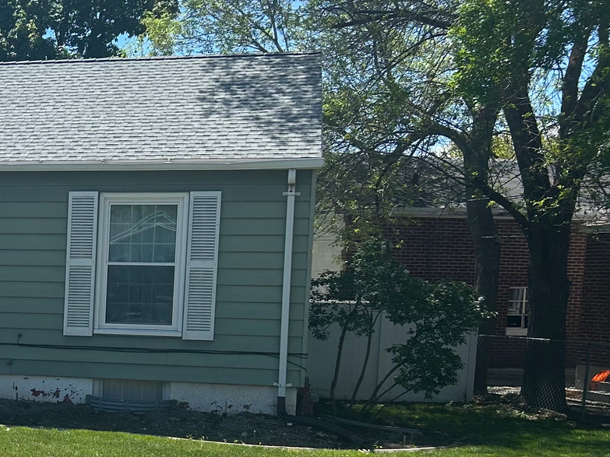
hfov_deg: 26.3
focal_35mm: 68
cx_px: -60
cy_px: 404
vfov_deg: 21.2
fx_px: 1198
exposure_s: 1/3831
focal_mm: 5.7
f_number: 1.5
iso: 50
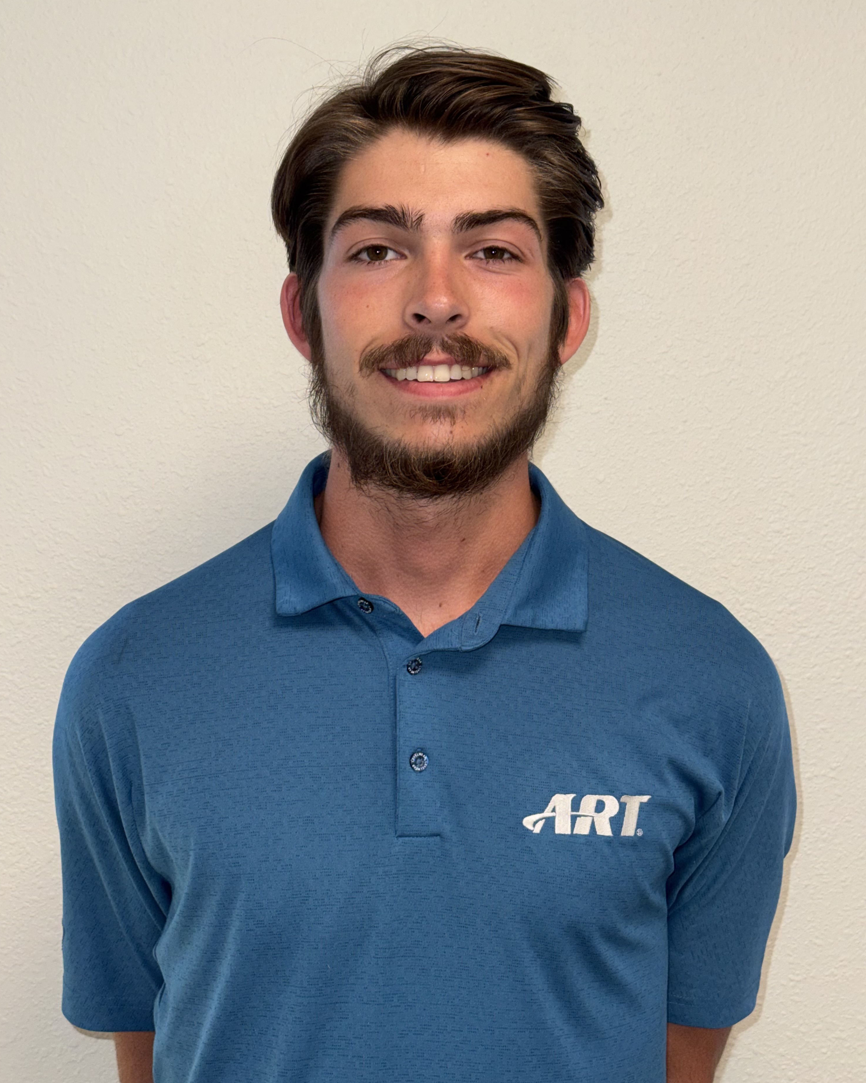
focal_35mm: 51
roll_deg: -1.4
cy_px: 498
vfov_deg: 36.6
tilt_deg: -1.6
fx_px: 1634
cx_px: 424
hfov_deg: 29.7
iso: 50
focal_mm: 6.76
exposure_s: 1/71
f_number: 1.78
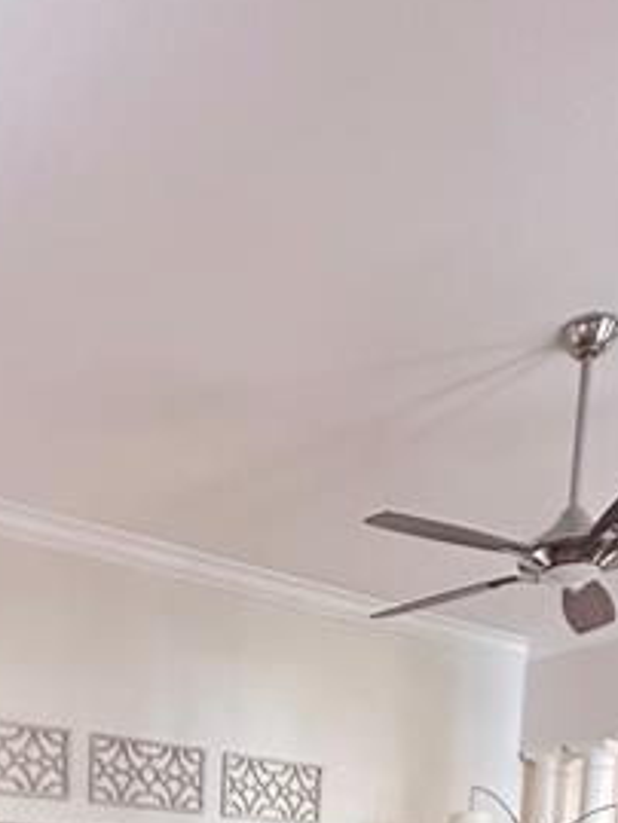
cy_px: 1056
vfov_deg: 34.2
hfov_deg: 35.2
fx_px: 951
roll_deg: -2.0
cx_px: 150
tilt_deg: -7.3
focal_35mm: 40
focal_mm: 2.22
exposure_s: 1/60
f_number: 2.2
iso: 1000
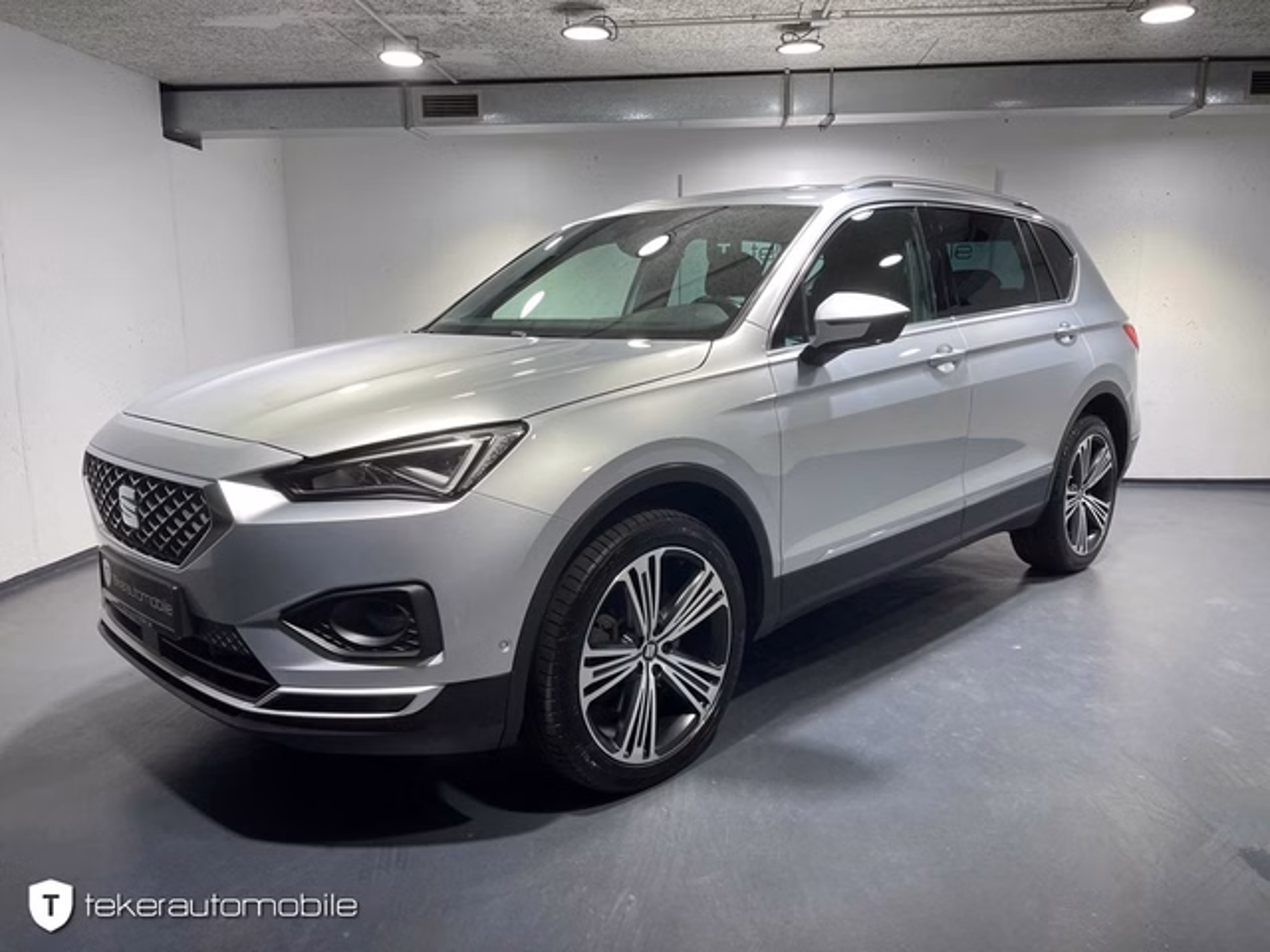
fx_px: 917
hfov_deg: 69.4
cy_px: 476
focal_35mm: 25
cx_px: 635
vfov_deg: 54.9
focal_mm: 5.1
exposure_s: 1/100
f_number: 1.6
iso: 64
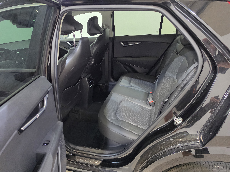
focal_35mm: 23
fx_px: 153
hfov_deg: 73.9
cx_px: 115
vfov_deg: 58.9
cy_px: 86
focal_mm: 6.5
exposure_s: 1/100
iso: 1250
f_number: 1.4
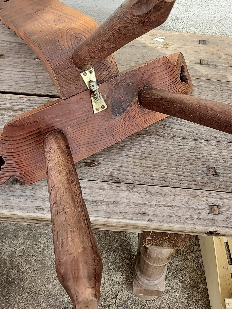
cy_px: 58
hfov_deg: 34.2
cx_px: 144
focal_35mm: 42
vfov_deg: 42.6
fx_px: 375
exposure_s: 1/50
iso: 64
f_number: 1.8
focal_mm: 4.6
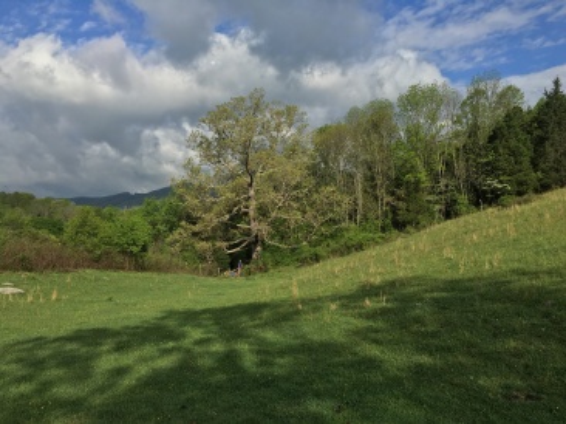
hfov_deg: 61.7
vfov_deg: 48.2
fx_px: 474
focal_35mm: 29
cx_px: 283
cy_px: 212
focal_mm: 4.15
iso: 25
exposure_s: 1/1832
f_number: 2.2
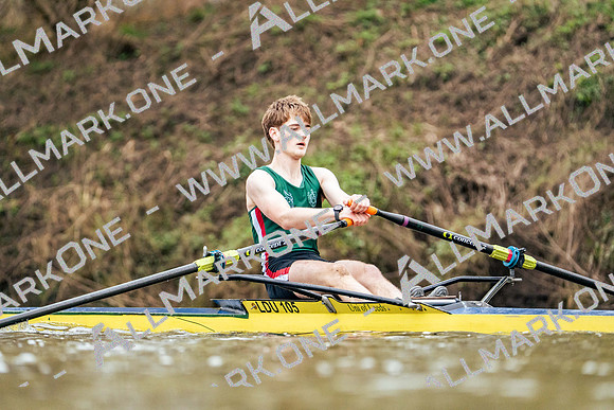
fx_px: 7335
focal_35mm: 430
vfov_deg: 3.2
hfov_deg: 4.8
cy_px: 205
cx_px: 307
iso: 5000
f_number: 6.3
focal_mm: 430
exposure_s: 1/1600
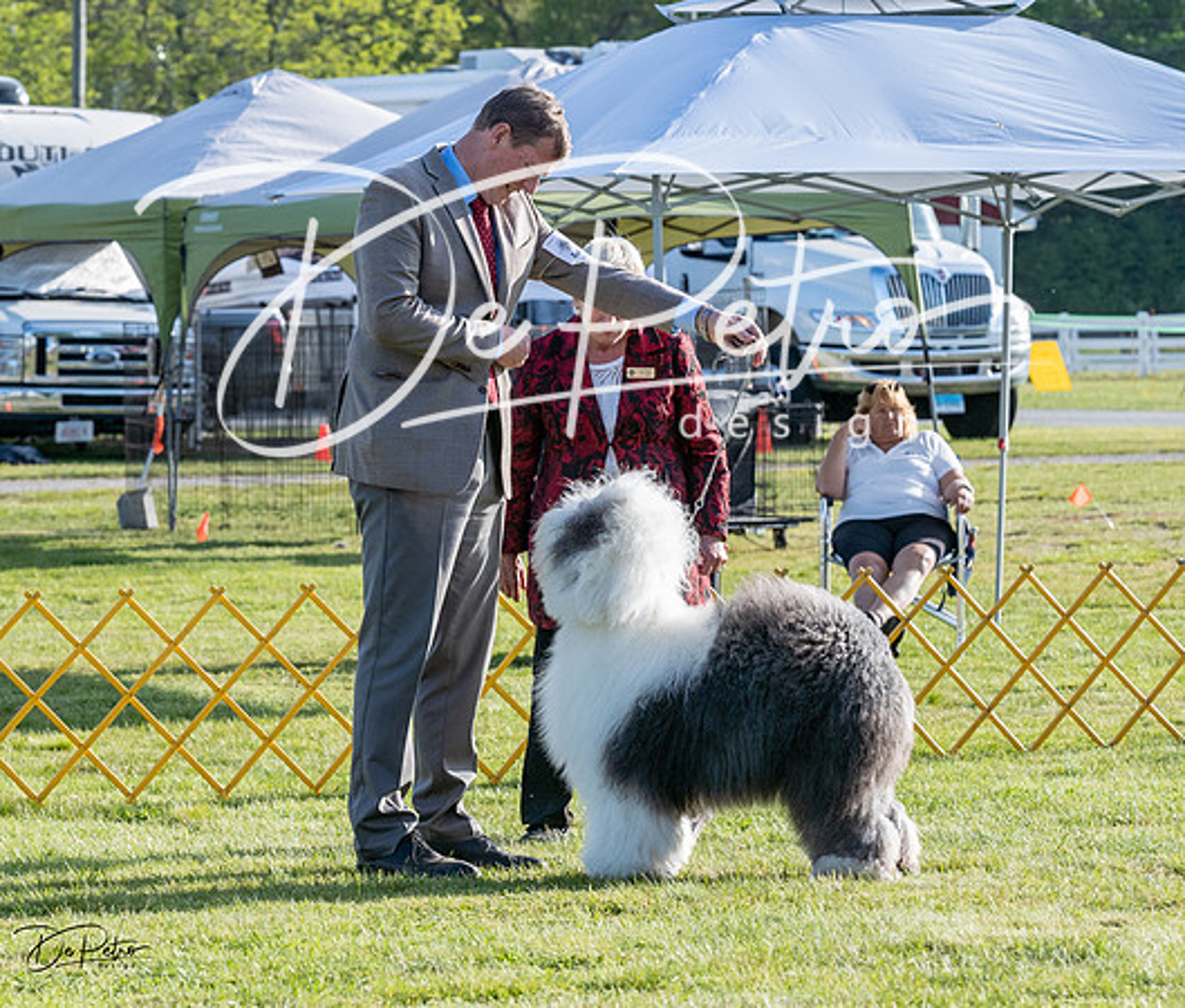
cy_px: 369
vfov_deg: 8.8
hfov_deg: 10.4
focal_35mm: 181
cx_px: 368
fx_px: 6514
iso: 640
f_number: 6.3
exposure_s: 1/1250
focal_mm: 115
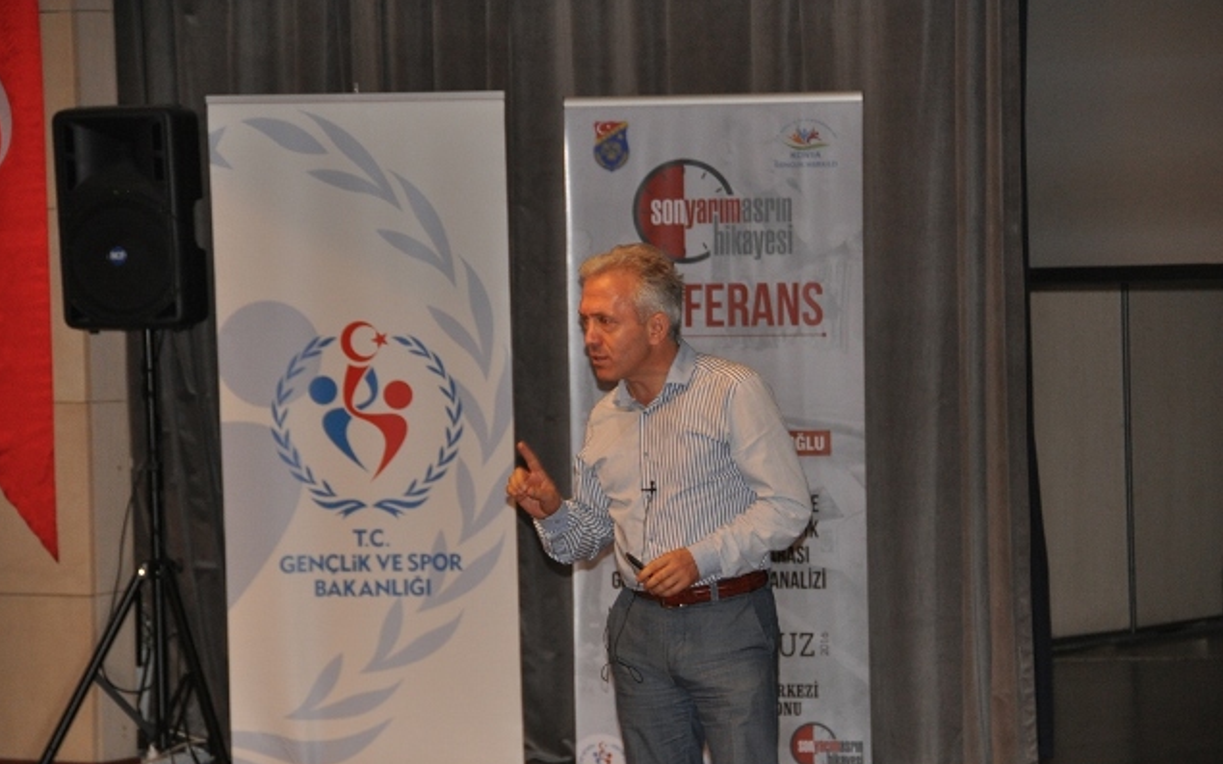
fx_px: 5384
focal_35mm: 162
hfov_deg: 13.0
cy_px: 397
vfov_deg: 8.1
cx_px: 609
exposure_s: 1/60
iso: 1000
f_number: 5.3
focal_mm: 105
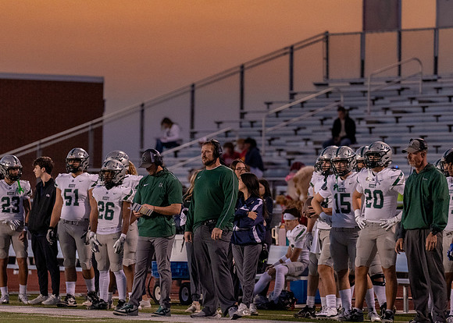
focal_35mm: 366
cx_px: 205
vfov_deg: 3.9
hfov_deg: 5.5
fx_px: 4714
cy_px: 185
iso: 2000
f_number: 2.8
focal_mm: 200
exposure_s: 1/1000
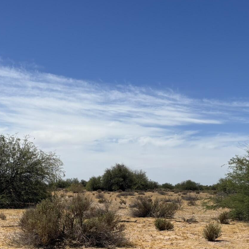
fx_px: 456
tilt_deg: -3.0
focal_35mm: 56
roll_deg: -1.9
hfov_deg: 30.3
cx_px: 77
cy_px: 201
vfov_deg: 29.8
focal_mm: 5.96
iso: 50
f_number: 1.6
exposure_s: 1/7194
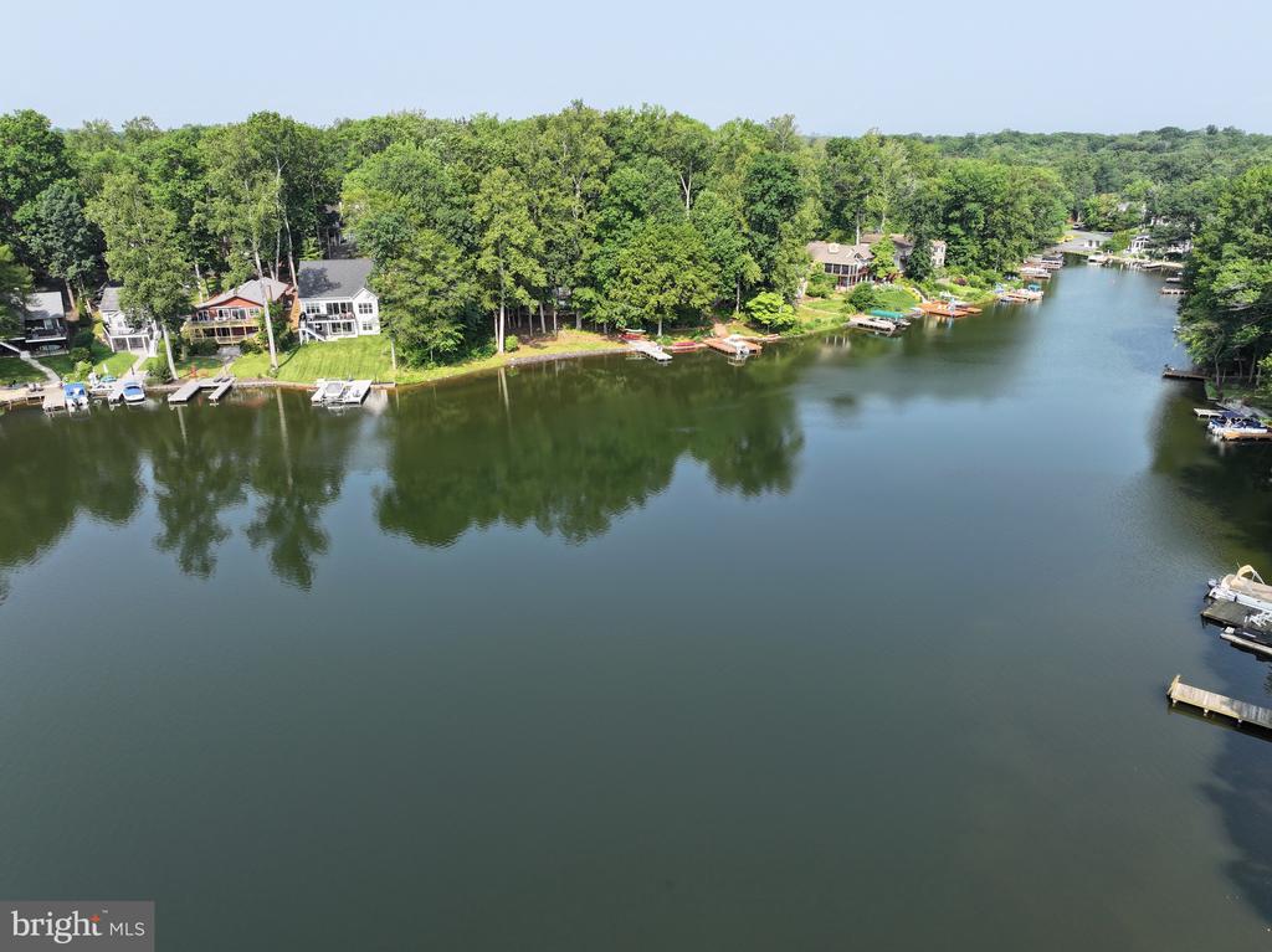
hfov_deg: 71.6
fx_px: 881
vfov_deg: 56.8
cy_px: 476
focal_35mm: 24
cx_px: 636
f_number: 2.8
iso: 210
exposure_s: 1/1250
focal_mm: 12.29
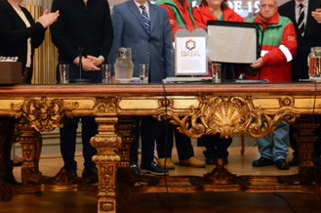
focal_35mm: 70
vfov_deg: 19.3
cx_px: 164
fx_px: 623
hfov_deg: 28.9
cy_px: 62
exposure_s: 1/60
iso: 3200
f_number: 7.1
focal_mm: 24
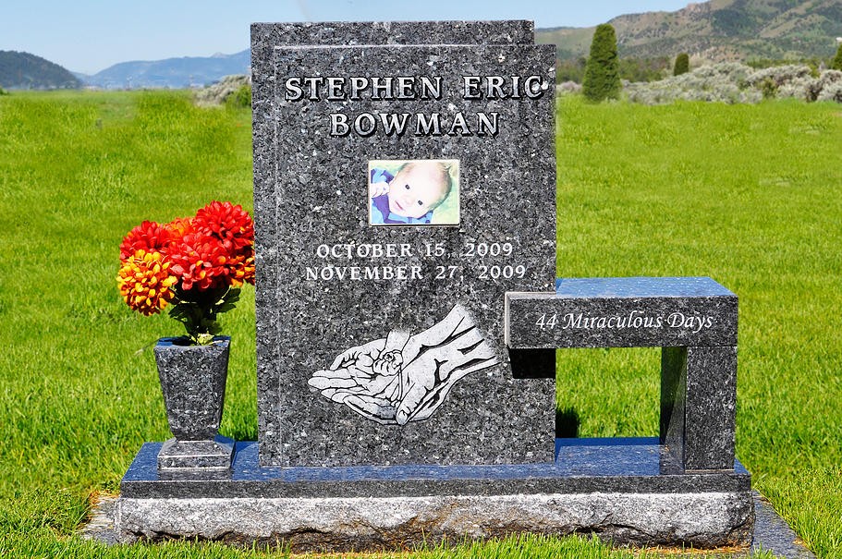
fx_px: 1226
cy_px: 280
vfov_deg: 25.7
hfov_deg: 37.9
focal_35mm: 52
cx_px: 421
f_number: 10
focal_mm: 35
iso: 200
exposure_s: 1/250
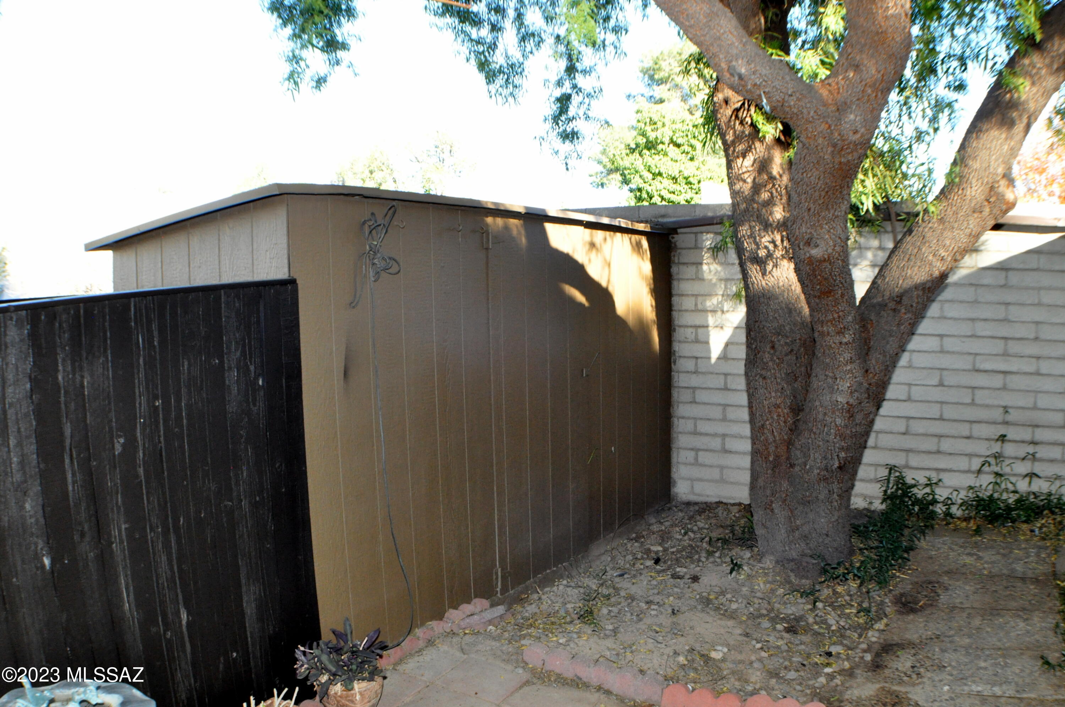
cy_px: 354
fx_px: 1152
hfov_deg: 49.6
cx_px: 532
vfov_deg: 34.1
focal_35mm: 39
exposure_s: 1/200
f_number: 10
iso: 1600
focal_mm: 26
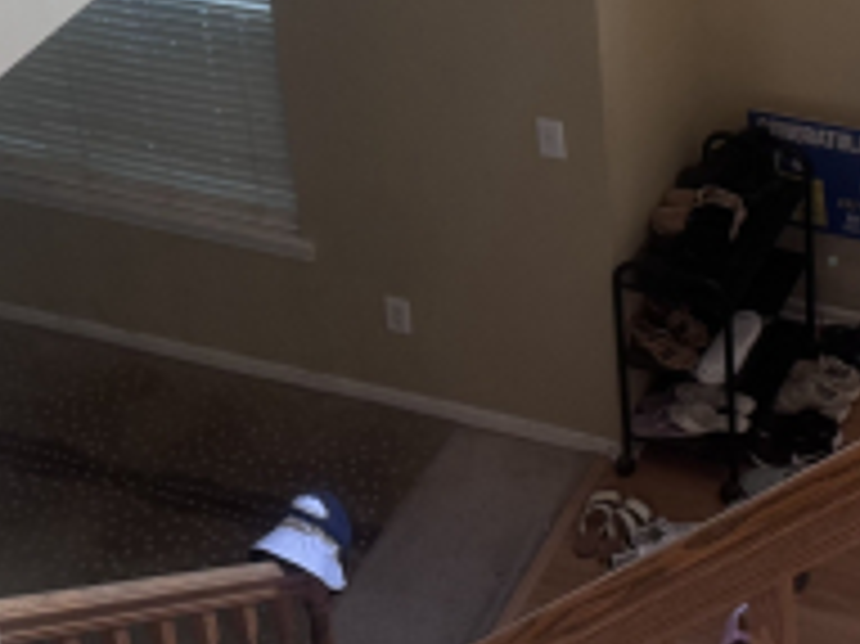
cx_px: 916
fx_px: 2086
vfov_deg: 15.9
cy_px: -356
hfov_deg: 22.2
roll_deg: -0.1
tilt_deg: -23.3
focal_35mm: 84
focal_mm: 6.76
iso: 160
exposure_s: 1/60
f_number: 1.78
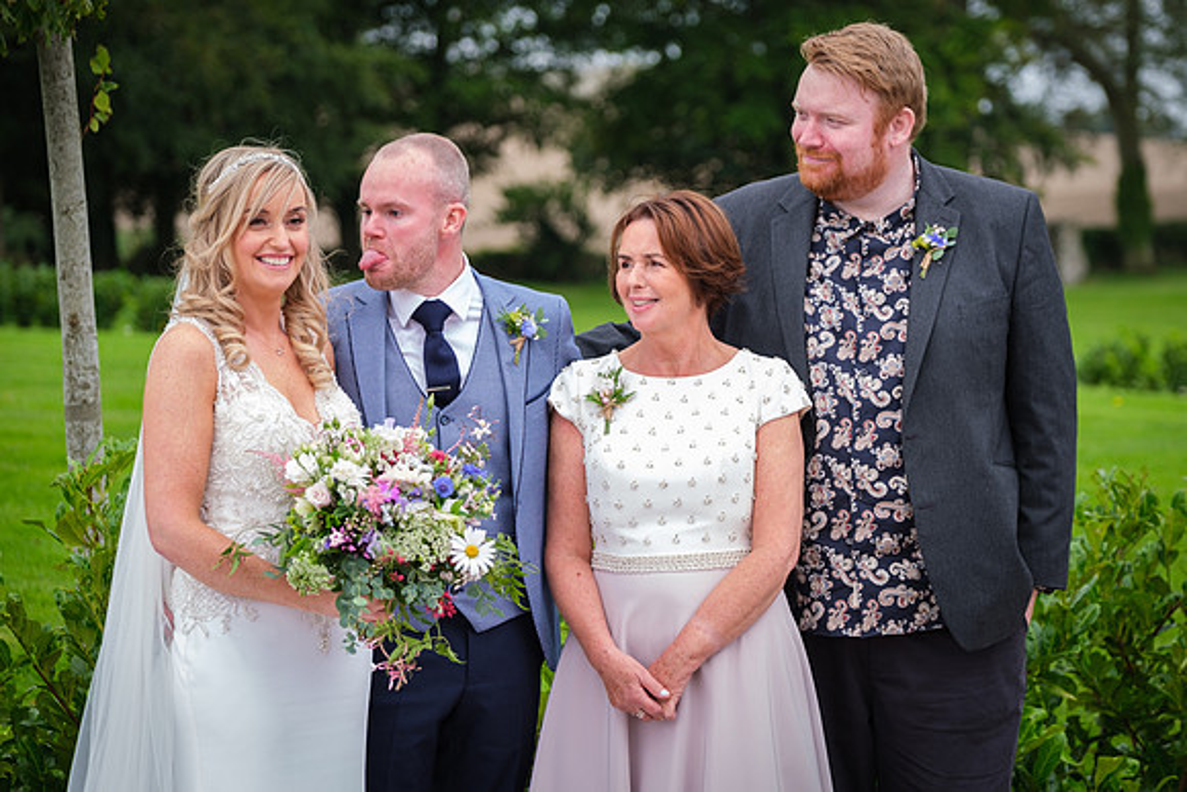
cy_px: 401
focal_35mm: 128
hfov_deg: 16.1
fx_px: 4209
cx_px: 649
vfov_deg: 10.8
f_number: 2.8
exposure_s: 1/160
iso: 250
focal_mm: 77.3
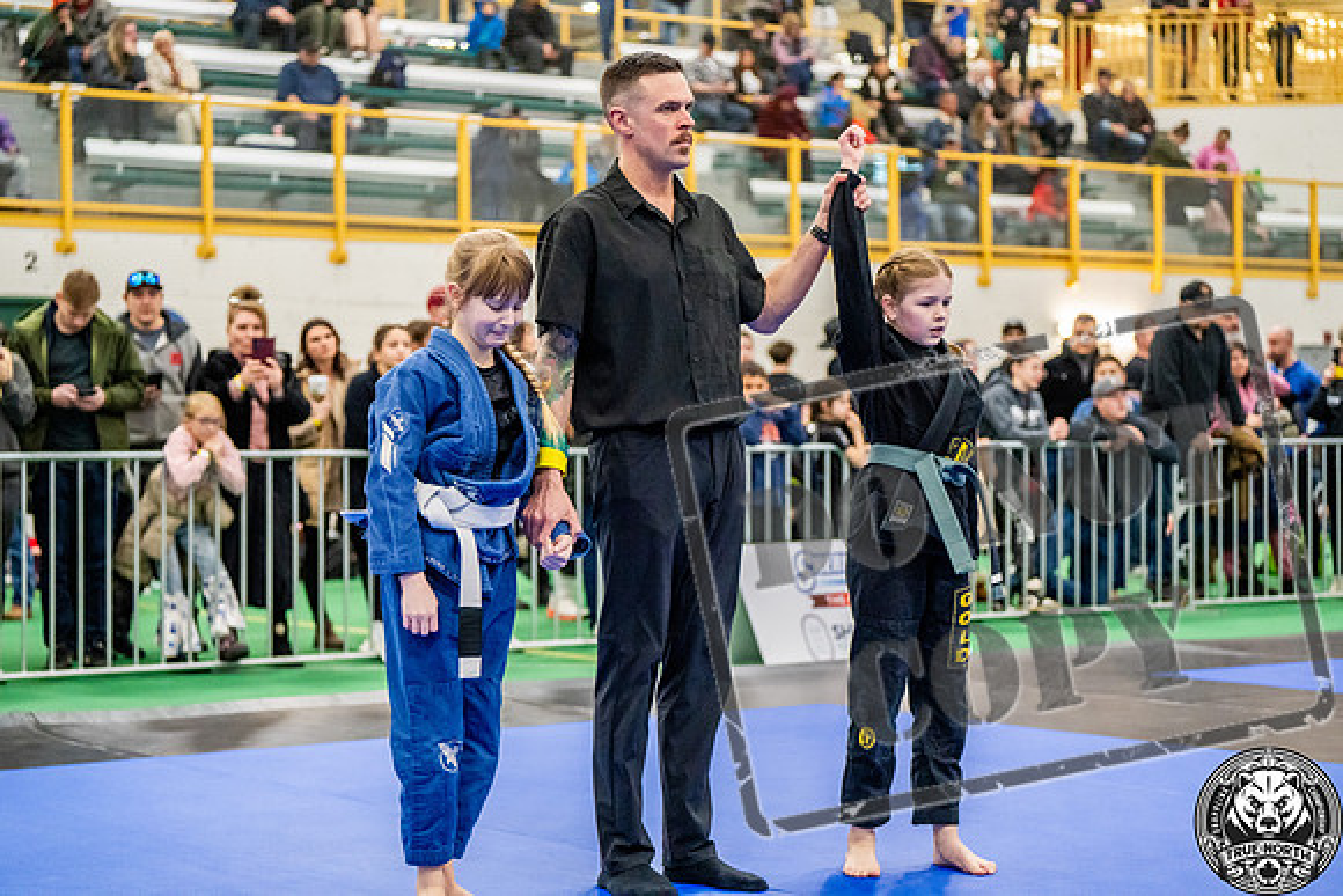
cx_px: 672
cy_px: 448
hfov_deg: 28.8
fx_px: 2612
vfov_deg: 19.5
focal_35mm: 70
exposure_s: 1/500
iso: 6400
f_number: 2.8
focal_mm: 70
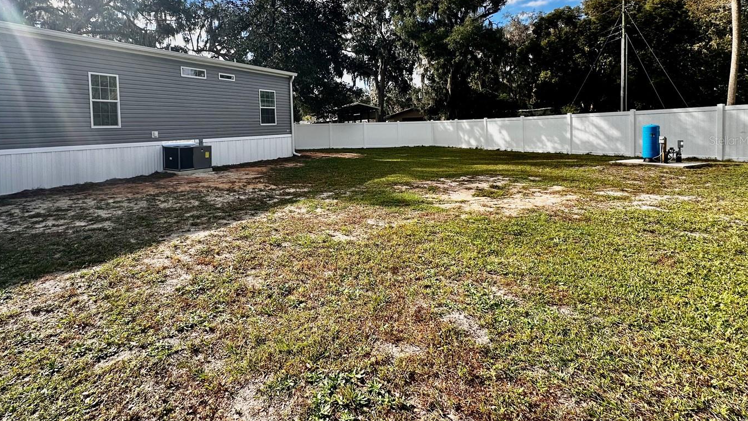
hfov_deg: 92.0
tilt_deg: -1.2
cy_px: 140
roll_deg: +2.4
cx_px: 320
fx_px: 357
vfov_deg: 59.6
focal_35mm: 18
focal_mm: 2.22
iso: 40
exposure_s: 1/831
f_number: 2.2
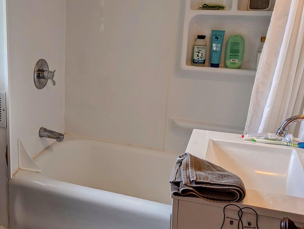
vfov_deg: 32.9
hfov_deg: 41.2
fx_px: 387
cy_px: 97
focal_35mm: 44
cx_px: 64
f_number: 1.85
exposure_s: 1/43.3
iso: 25
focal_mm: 6.81
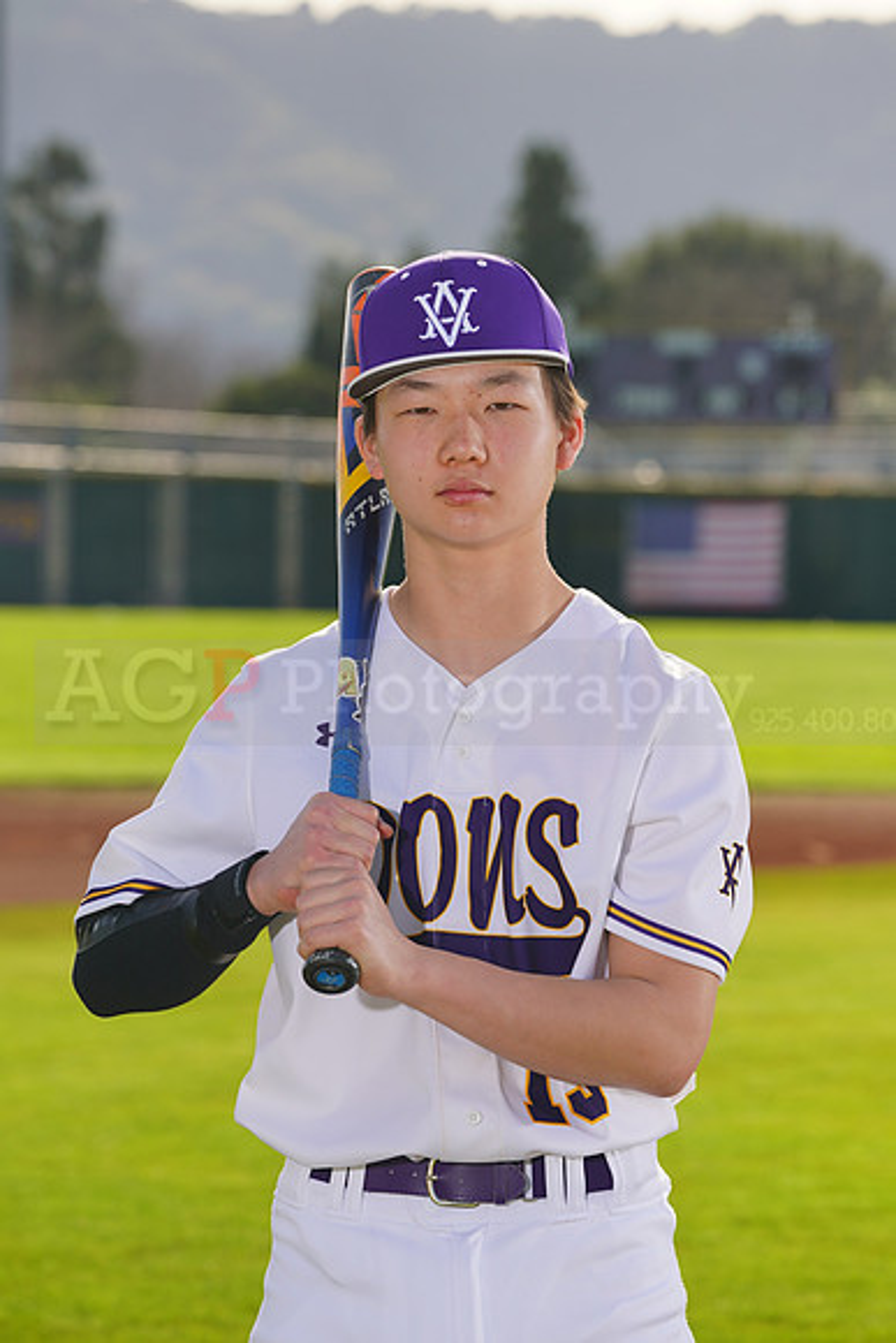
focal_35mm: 200
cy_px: 672
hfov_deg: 6.9
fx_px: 7462
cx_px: 448
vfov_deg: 10.3
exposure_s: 1/250
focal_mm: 200
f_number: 9
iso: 100
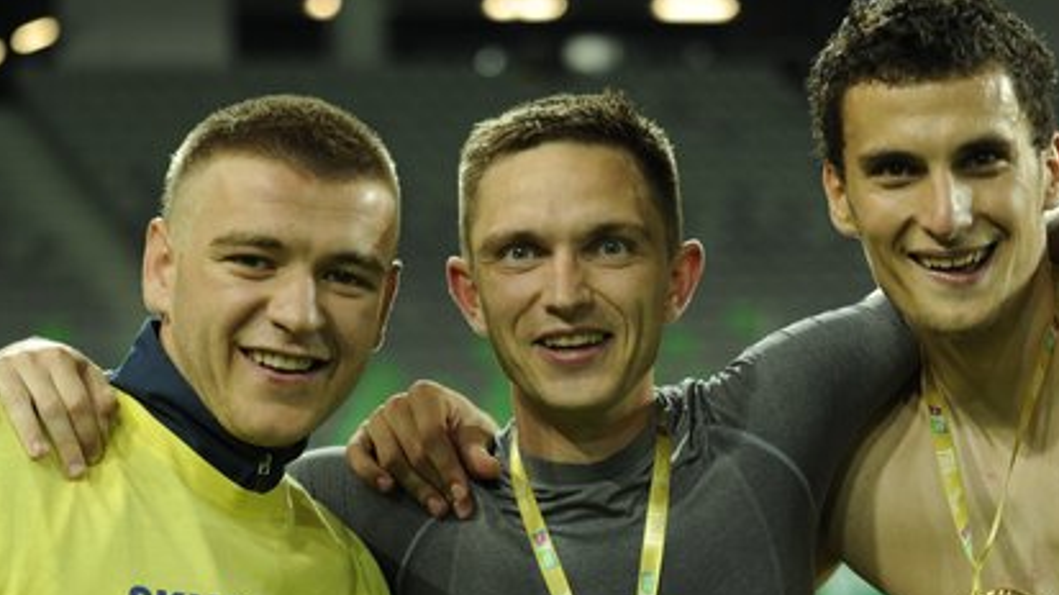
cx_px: 603
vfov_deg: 8.5
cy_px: 554
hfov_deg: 15.1
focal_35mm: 142
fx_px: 3986
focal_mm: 70
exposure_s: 1/500
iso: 800
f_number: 2.8
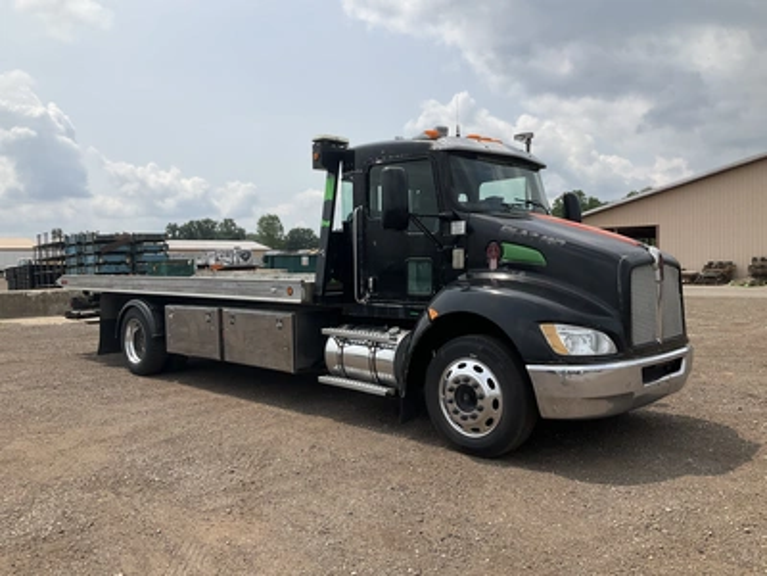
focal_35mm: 29
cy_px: 288
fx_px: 643
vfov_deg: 48.2
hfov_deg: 61.7
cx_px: 384
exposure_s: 1/2959
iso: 25
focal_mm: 3
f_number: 1.8
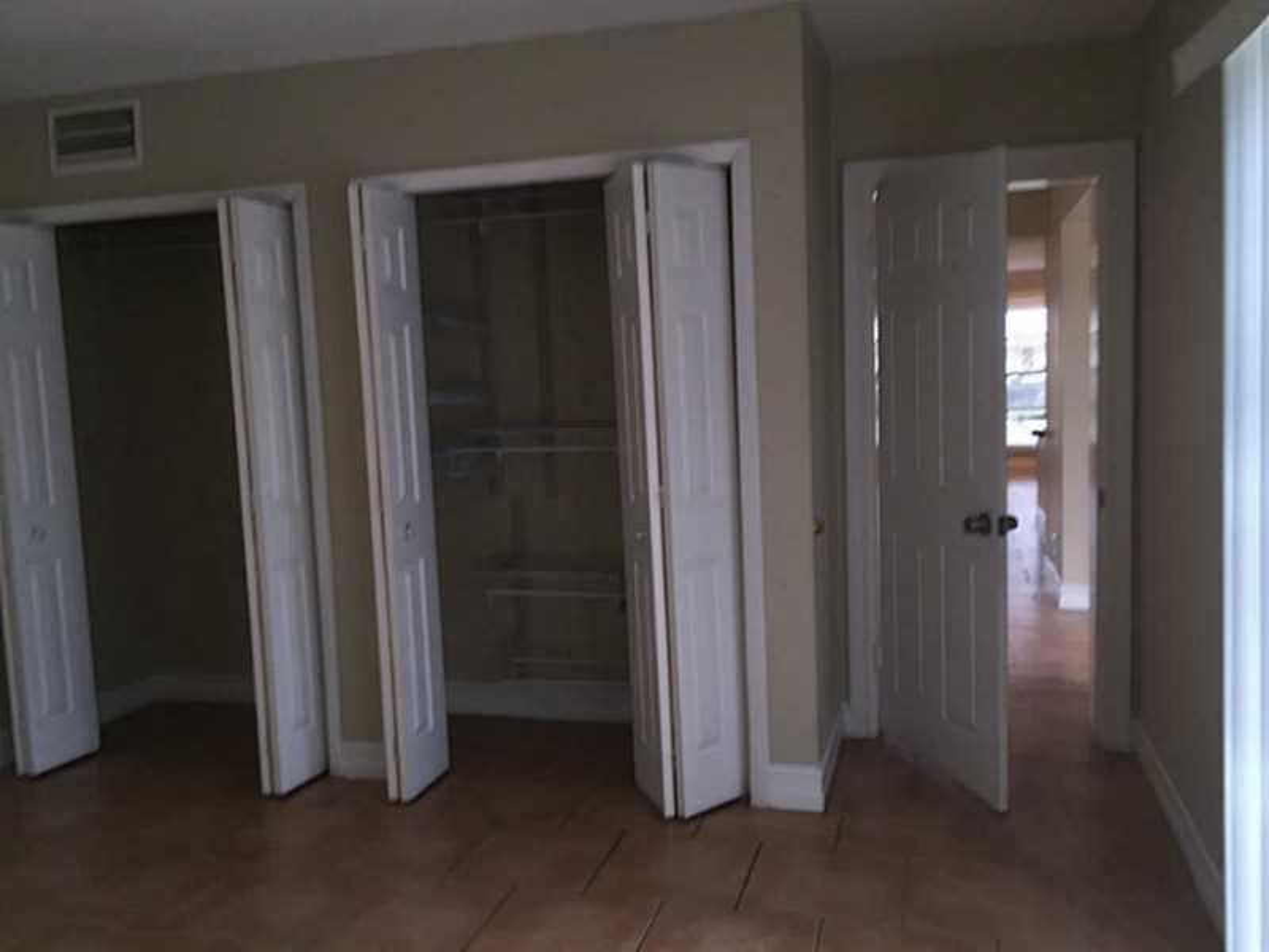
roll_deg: +0.2
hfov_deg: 61.7
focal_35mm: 29
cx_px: 634
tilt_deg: -6.2
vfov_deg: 48.2
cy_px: 476
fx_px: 1063
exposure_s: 1/30
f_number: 2.2
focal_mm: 4.15
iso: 32
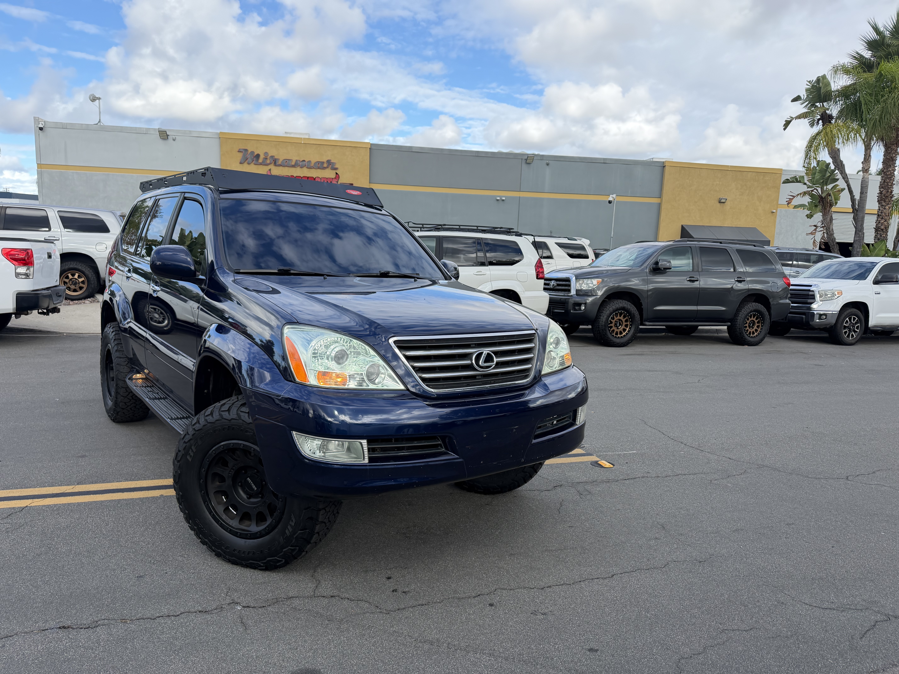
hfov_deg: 71.6
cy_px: 337
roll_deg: -2.5
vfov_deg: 56.8
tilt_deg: -8.8
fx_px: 623
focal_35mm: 24
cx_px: 450
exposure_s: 1/1292
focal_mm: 6.76
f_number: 1.78
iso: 100
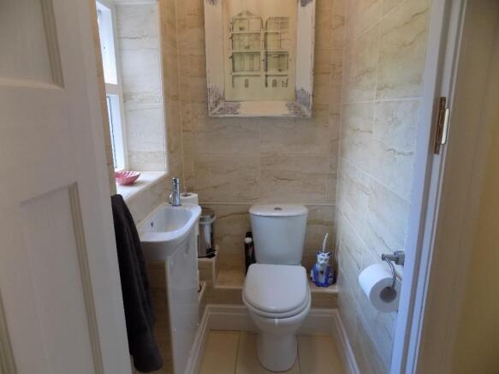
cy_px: 187
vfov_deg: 58.9
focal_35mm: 23
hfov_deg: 73.9
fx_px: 331
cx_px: 250
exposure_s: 1/30
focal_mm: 4
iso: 180
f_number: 3.1
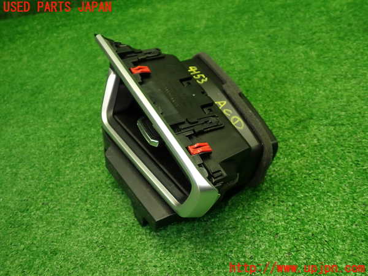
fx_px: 319
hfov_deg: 60.0
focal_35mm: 30
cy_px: 138
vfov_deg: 46.8
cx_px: 184
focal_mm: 5.4
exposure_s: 1/50
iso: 200
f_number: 2.3
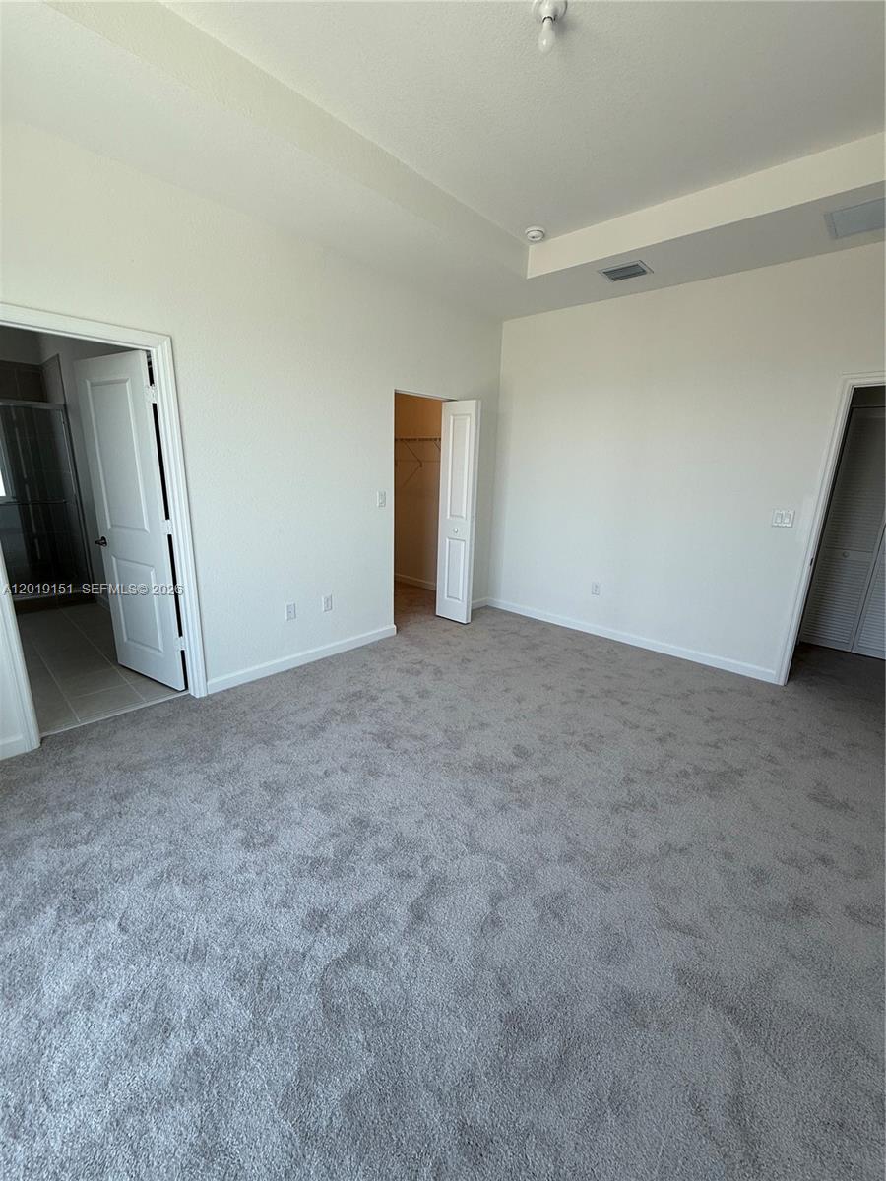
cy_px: 590
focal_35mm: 14
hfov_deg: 85.7
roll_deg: -2.2
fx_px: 478
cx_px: 443
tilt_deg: -13.7
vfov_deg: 102.1
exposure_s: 1/99
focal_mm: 2.22
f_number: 2.2
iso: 50
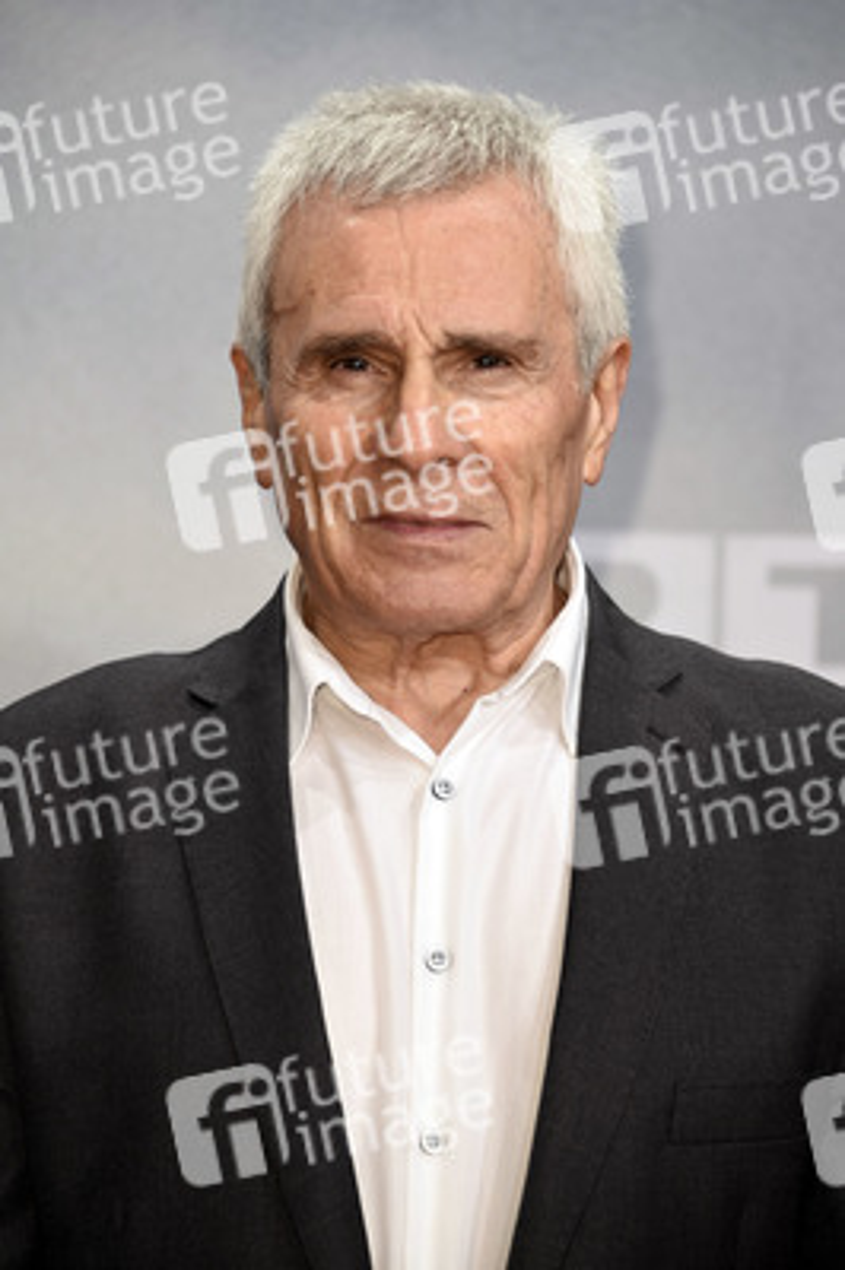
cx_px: 422
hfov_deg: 6.5
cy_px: 635
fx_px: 7406
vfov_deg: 9.8
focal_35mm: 210
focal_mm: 210
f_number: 5.6
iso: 800
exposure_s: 1/160
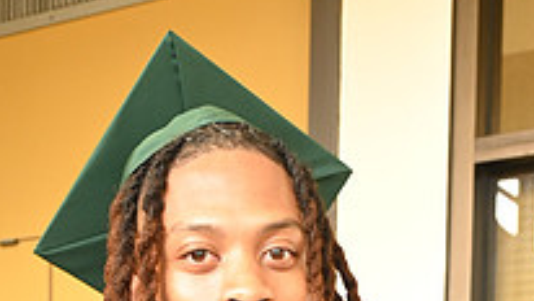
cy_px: 672
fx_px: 1416
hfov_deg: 21.3
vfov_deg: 10.7
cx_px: 321
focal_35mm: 100
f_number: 5.6
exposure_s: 1/60
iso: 1600
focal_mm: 34
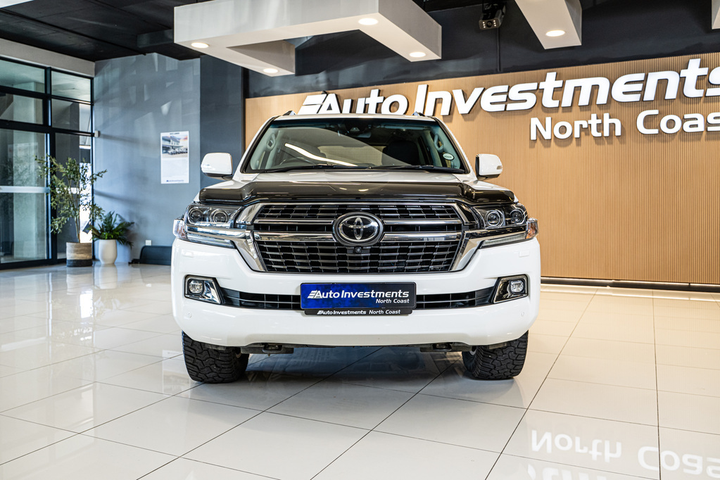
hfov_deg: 62.8
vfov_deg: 44.3
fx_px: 590
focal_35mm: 30
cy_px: 240
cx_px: 360
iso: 800
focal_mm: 29.5
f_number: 4
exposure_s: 1/125
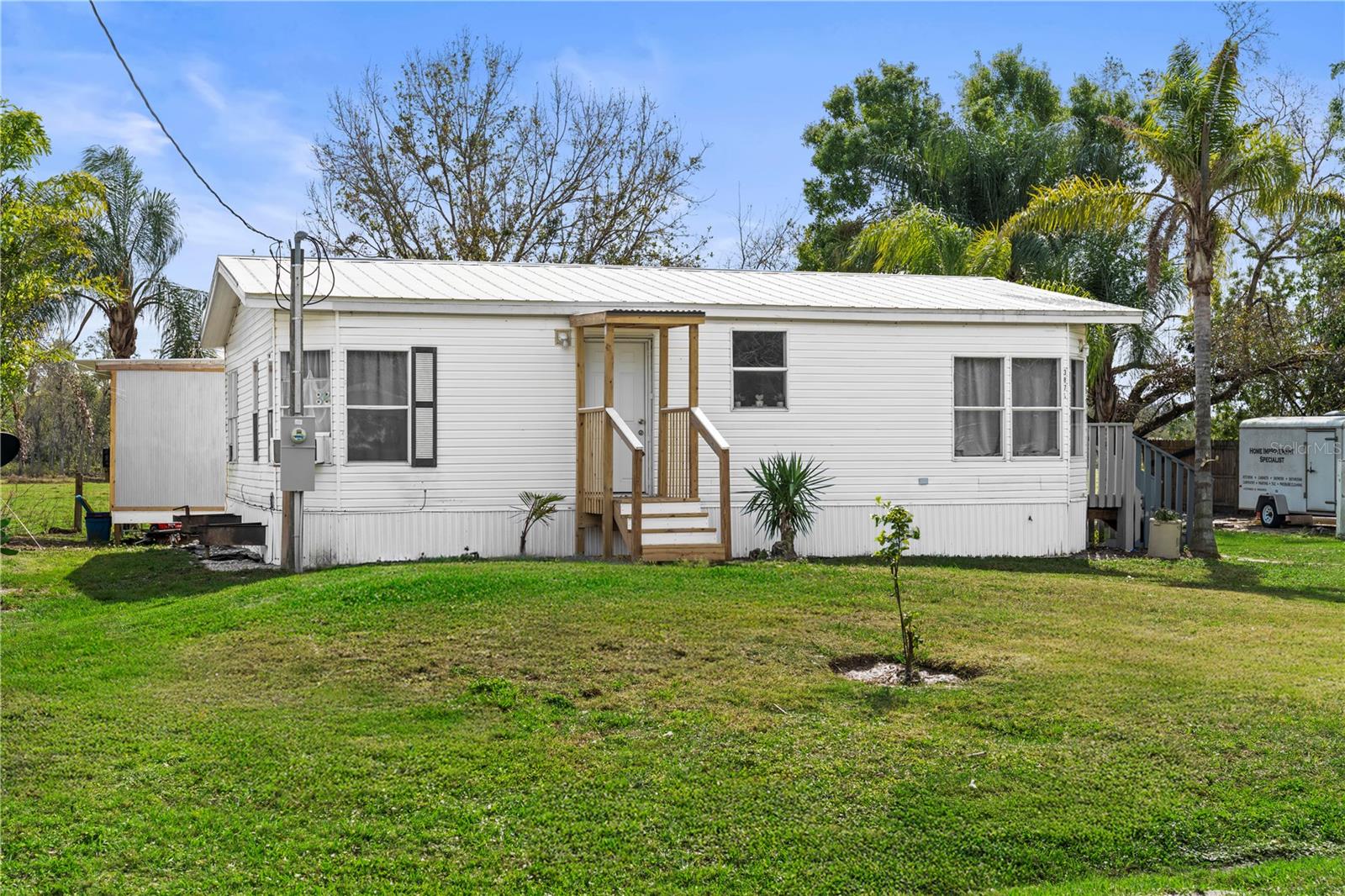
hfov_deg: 41.9
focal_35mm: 47
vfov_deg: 28.6
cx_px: 672
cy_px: 448
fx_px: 1755
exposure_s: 1/30
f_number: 7.1
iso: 50
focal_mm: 47
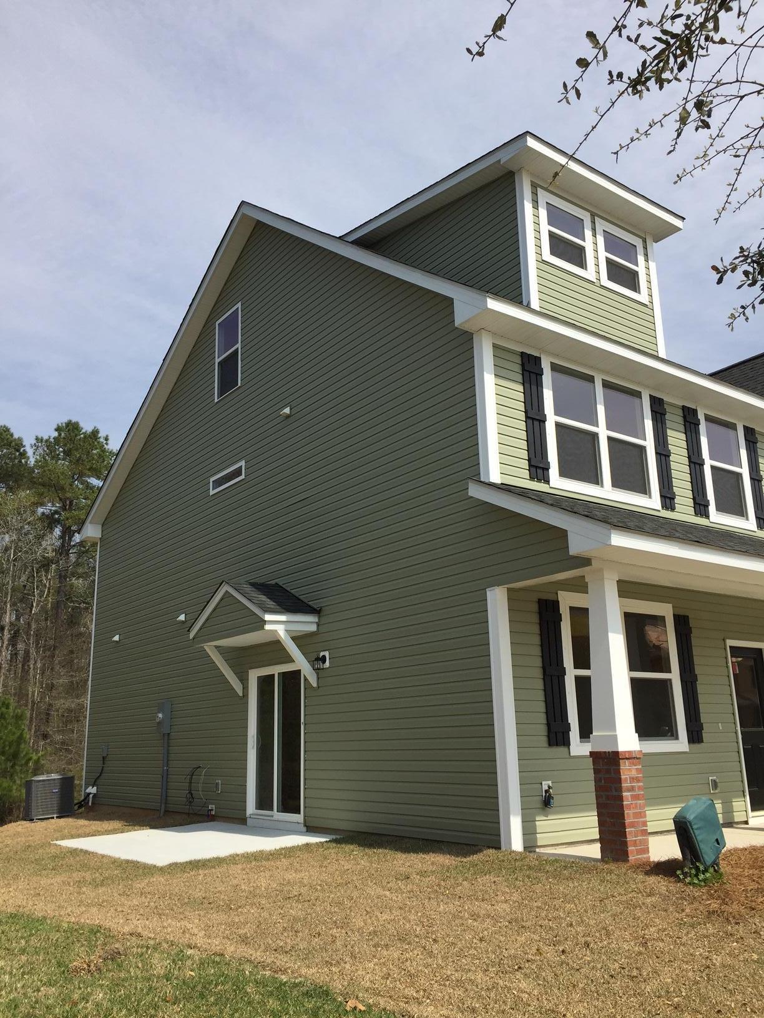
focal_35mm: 29
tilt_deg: +14.3
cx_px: 382
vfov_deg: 61.7
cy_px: 509
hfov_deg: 48.2
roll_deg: +1.5
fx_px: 853
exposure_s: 1/2475
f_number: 2.2
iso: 32
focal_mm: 4.15
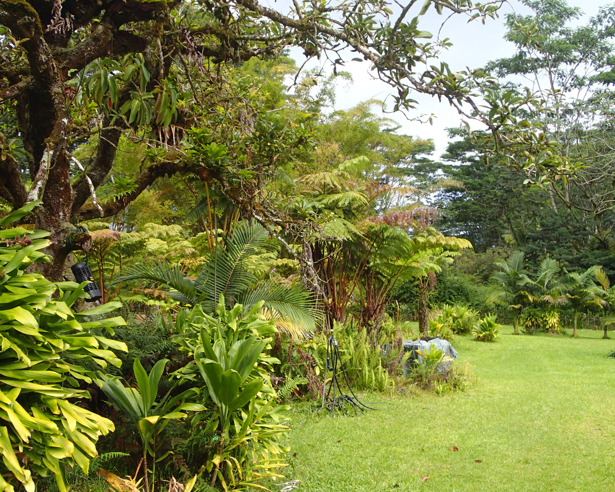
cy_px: 248
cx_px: 314
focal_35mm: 42
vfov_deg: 35.7
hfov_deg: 43.8
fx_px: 764
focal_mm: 7.34
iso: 100
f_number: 4
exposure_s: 1/320
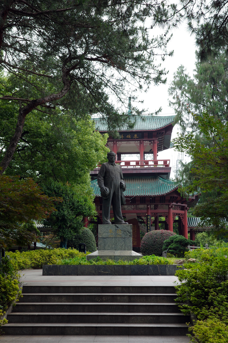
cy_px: 172
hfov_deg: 33.4
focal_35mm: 40
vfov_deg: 48.5
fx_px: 380
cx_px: 114
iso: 200
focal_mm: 26
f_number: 4.5
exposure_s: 1/320
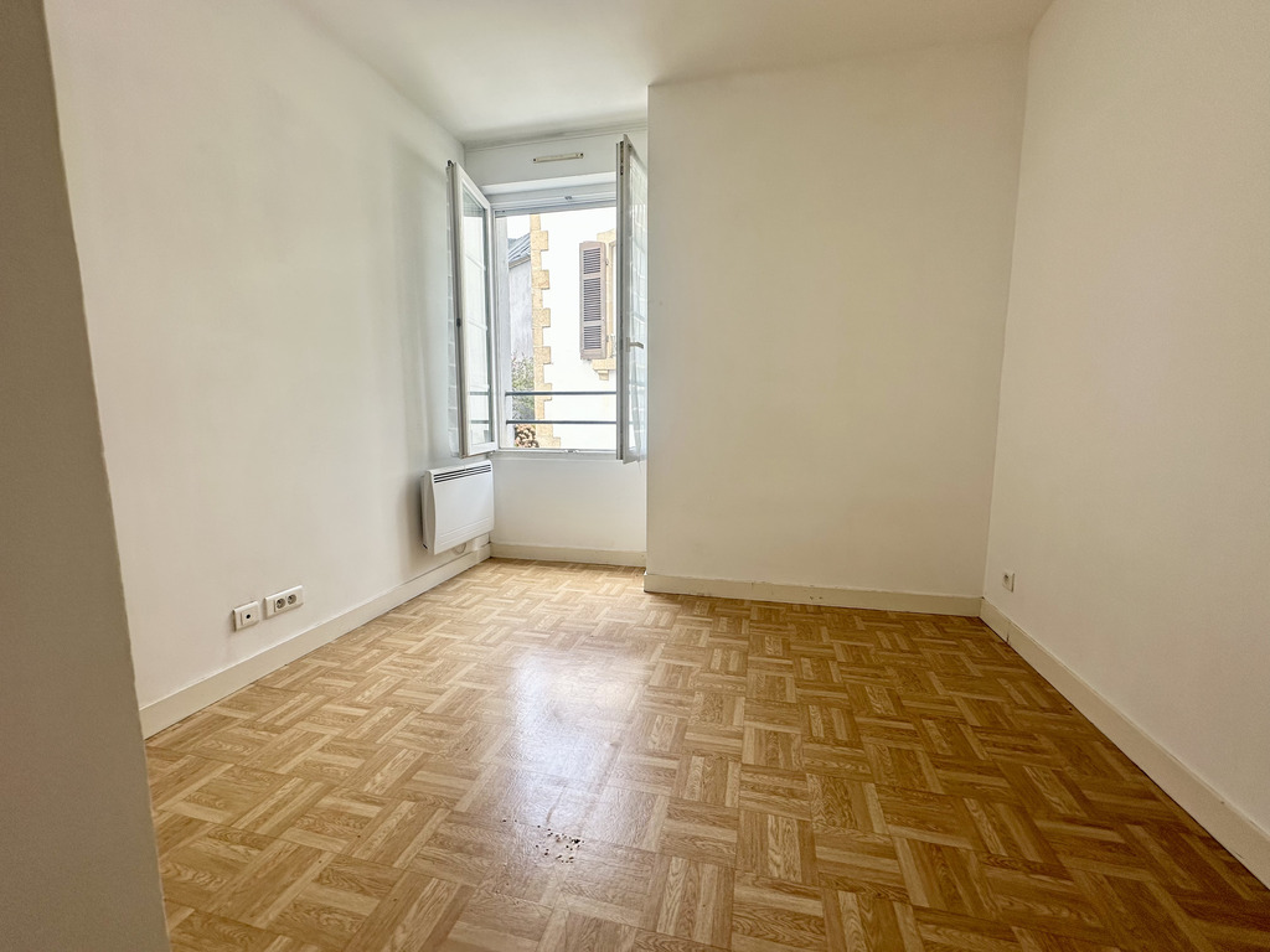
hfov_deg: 102.1
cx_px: 635
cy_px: 476
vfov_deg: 85.7
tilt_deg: -6.4
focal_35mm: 14
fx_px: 514
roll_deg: -0.4
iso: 40
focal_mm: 2.22
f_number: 2.2
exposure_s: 1/106
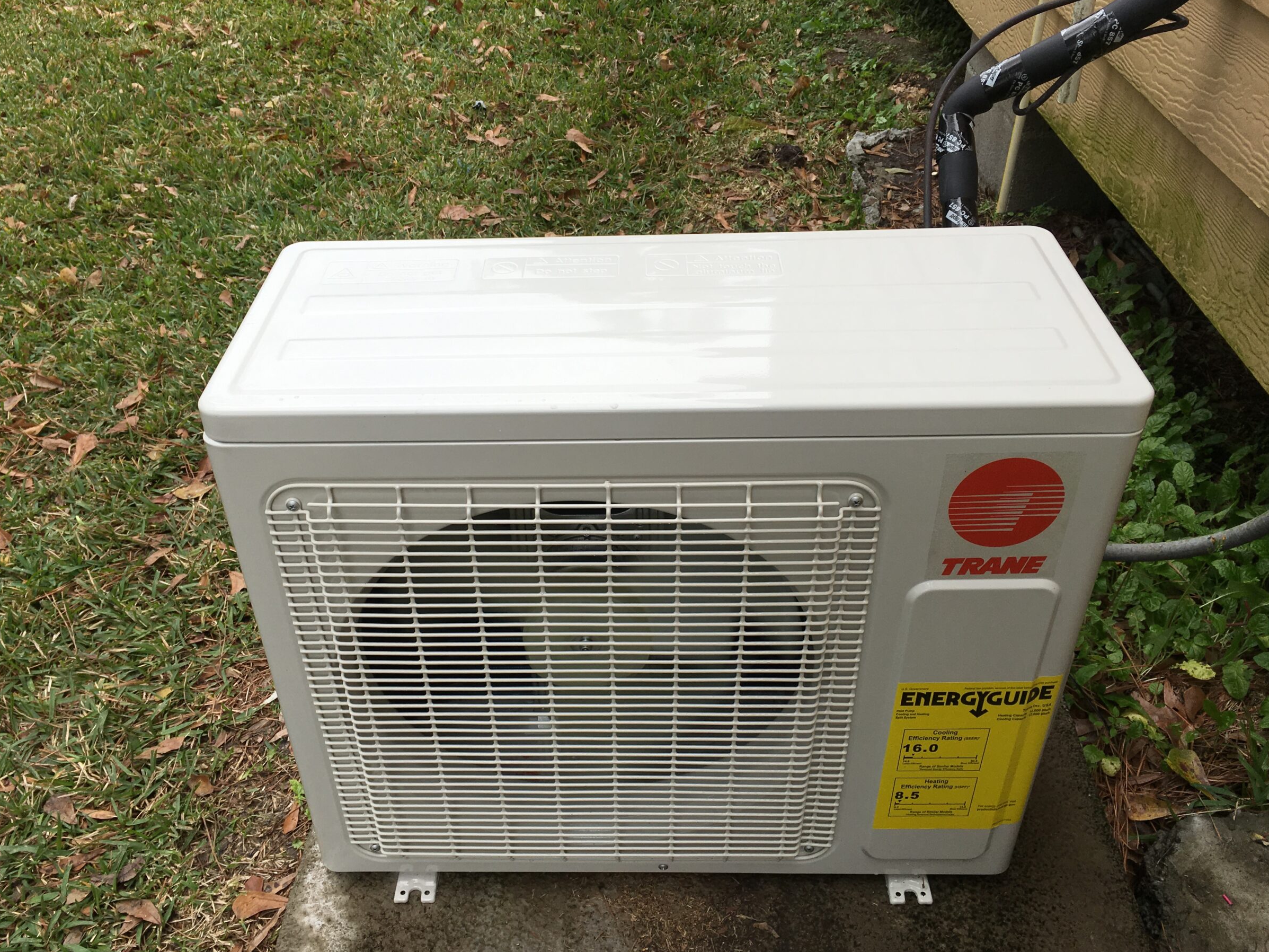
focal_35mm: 31
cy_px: 497
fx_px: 1136
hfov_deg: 58.3
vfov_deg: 45.4
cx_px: 611
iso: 25
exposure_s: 1/288
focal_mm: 4.15
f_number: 2.2
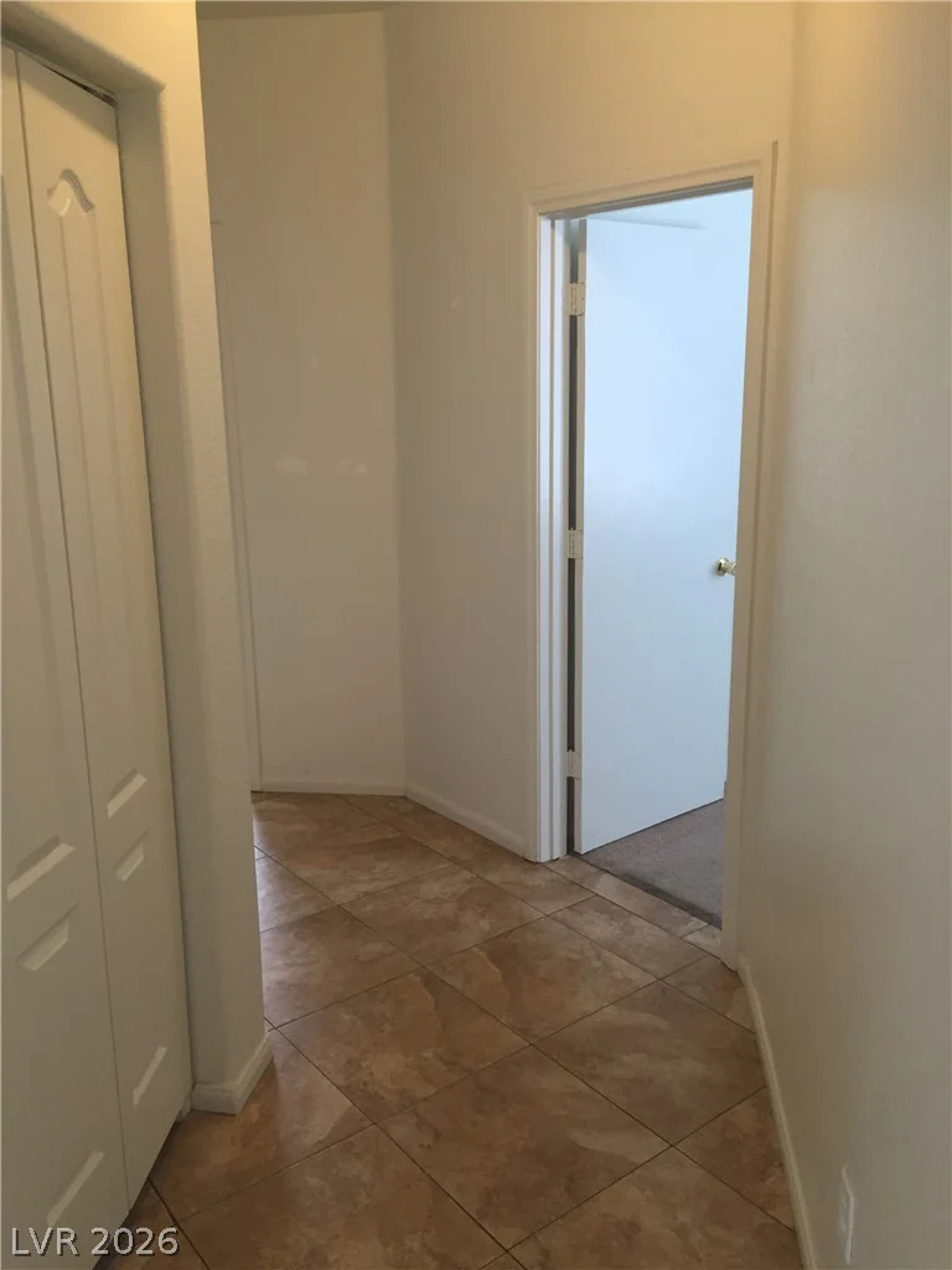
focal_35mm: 29
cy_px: 635
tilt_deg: -13.5
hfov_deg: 48.2
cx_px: 476
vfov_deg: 61.7
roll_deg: +1.0
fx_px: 1063
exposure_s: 1/30
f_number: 2.2
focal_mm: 4.15
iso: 100
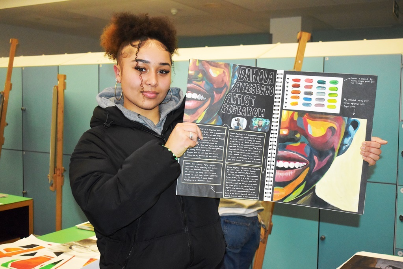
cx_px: 202
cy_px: 134
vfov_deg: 29.9
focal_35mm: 45
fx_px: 504
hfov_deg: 43.6
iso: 3600
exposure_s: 1/60
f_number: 4.2
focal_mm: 30
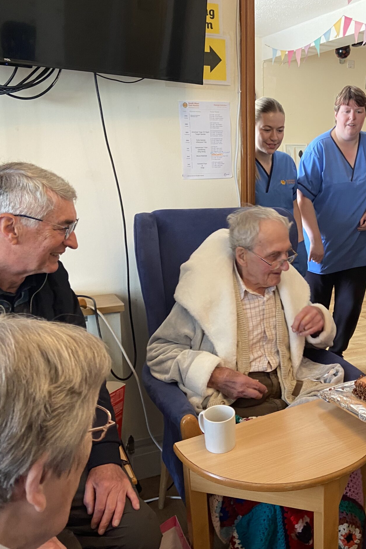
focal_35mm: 37
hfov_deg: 35.0
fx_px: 564
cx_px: 285
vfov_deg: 51.9
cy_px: 281
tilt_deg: -12.6
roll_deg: -1.0
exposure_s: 1/50
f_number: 1.8
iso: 160
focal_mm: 4.25
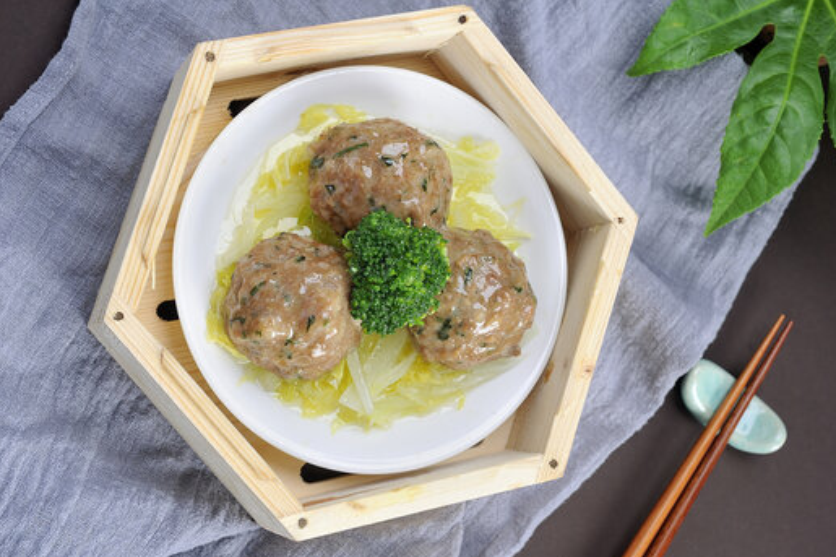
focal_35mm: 63
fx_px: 1462
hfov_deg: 31.9
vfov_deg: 21.6
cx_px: 424
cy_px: 276
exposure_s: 1/160
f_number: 11
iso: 200
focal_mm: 60
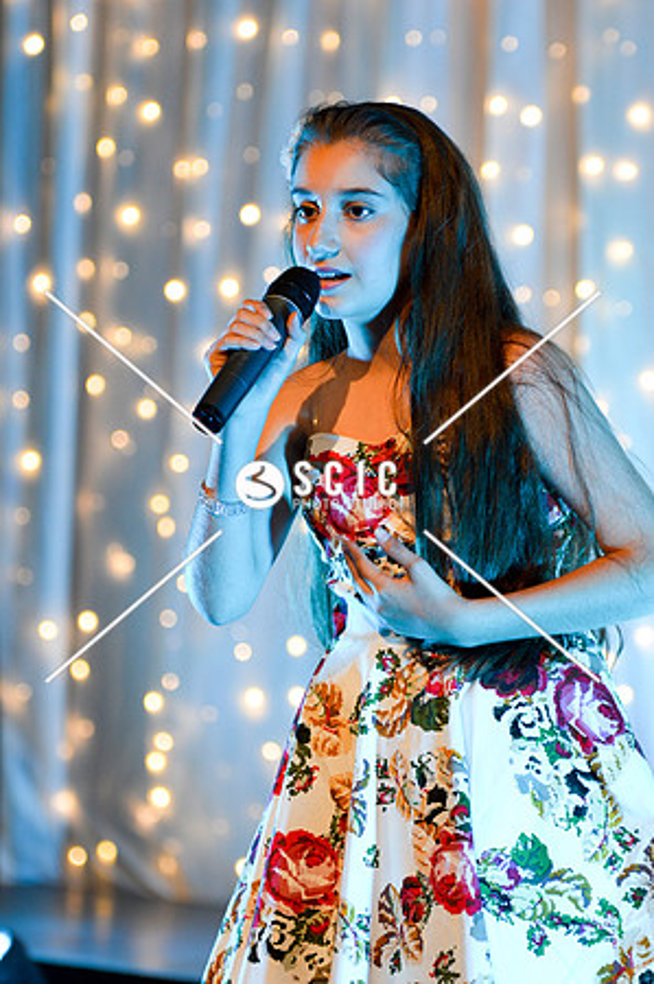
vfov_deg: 9.8
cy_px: 492
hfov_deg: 6.5
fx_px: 5735
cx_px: 327
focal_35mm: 210
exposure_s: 1/125
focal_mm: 140
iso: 400
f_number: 2.8
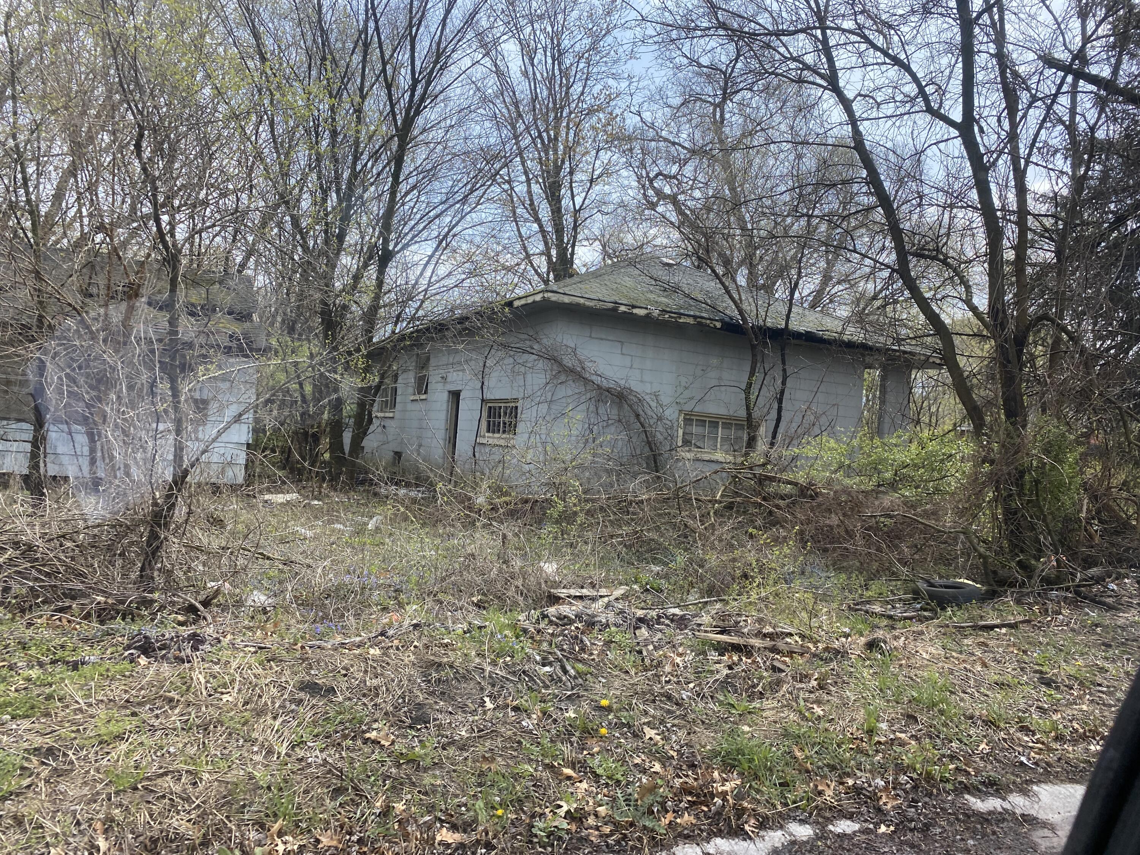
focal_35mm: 26
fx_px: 856
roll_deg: -1.3
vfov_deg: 53.1
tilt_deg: -1.0
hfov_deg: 67.3
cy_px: 428
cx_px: 570
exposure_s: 1/194
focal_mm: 4.25
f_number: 1.8
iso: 32
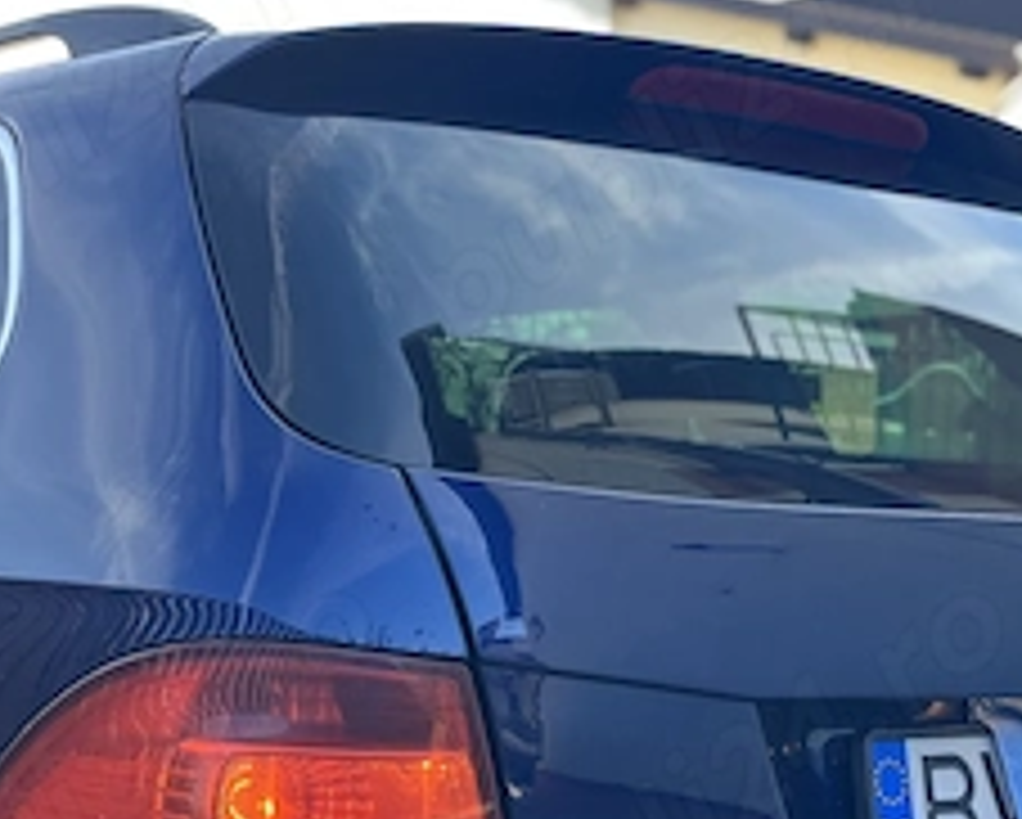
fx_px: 2028
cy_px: 855
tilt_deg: -9.2
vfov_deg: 21.8
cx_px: 396
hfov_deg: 28.2
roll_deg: -1.7
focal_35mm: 67
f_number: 1.6
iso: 40
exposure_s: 1/178
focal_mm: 5.1
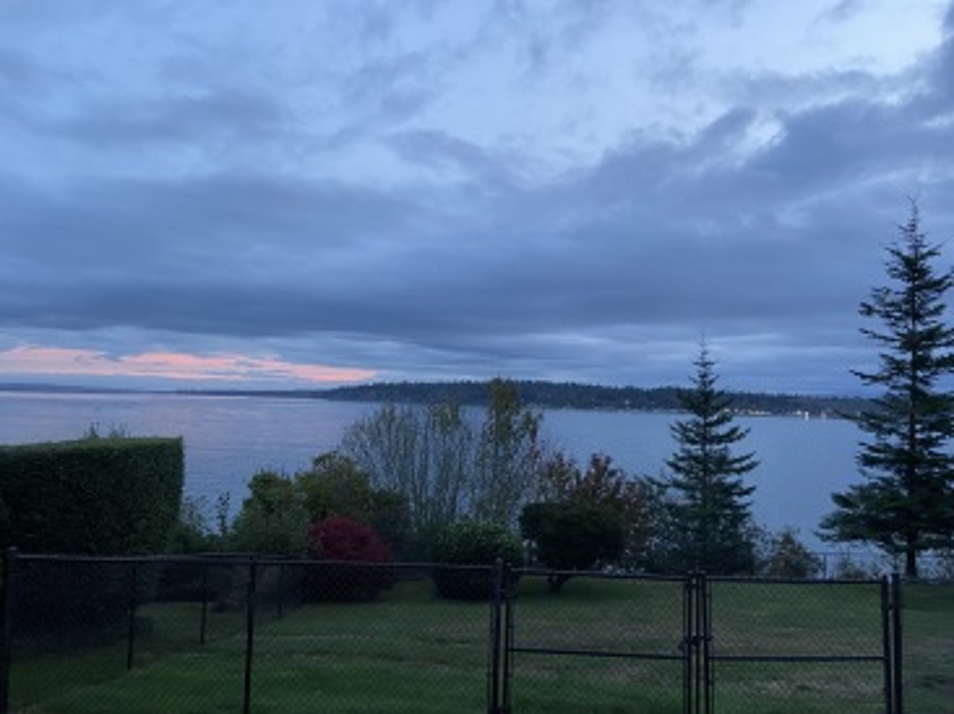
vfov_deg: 53.0
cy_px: 357
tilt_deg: +5.7
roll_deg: -2.9
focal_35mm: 26
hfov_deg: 67.3
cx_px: 477
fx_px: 716
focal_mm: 4.25
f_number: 1.8
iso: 200
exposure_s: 1/60
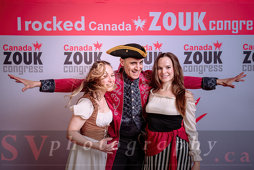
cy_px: 84
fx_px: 274
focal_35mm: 39
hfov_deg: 49.7
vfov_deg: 34.4
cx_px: 125
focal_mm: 37
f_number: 5
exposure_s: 1/160
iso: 100
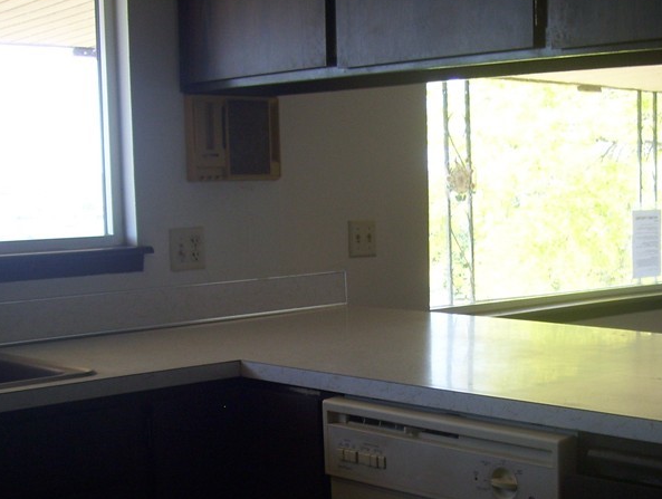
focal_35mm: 62
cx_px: 403
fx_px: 1188
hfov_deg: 31.0
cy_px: 412
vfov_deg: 23.3
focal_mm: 6
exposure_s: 1/80
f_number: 2.7
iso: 100
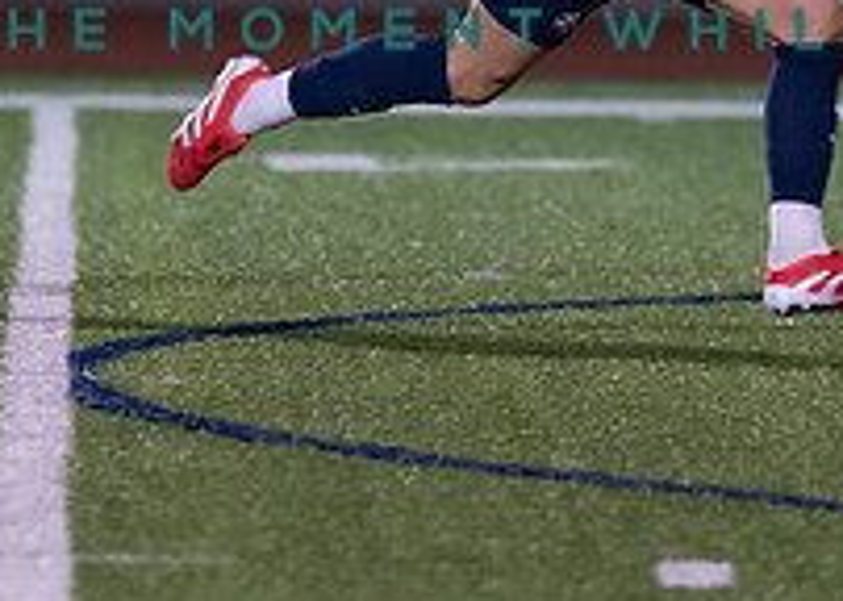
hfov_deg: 2.7
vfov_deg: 1.9
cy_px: -108
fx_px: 18064
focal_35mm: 755
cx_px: 216
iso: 2500
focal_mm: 200
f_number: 2.8
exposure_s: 1/1000
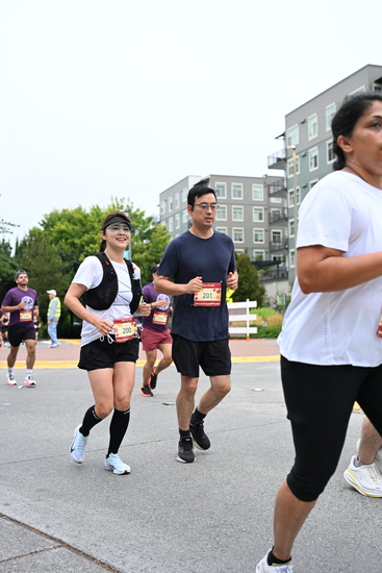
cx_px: 191
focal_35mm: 42
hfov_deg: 31.9
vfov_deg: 46.4
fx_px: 668
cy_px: 286
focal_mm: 42
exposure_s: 1/800
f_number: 4
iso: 1600
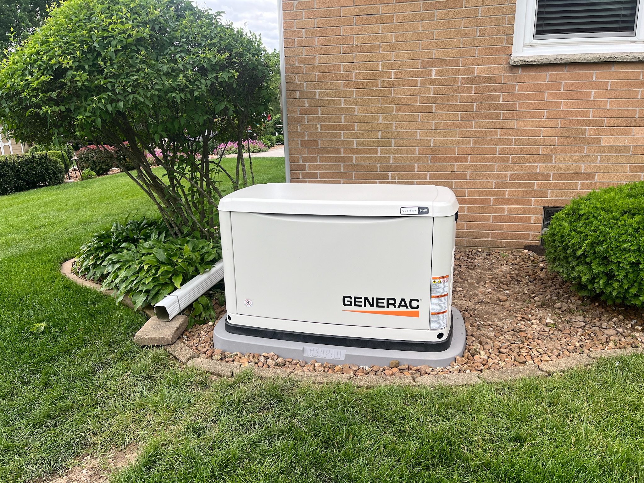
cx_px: 322
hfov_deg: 67.3
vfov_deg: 53.1
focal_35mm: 26
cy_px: 242
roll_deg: +0.3
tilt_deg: -15.0
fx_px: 484
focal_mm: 5.1
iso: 50
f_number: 1.6
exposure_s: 1/845
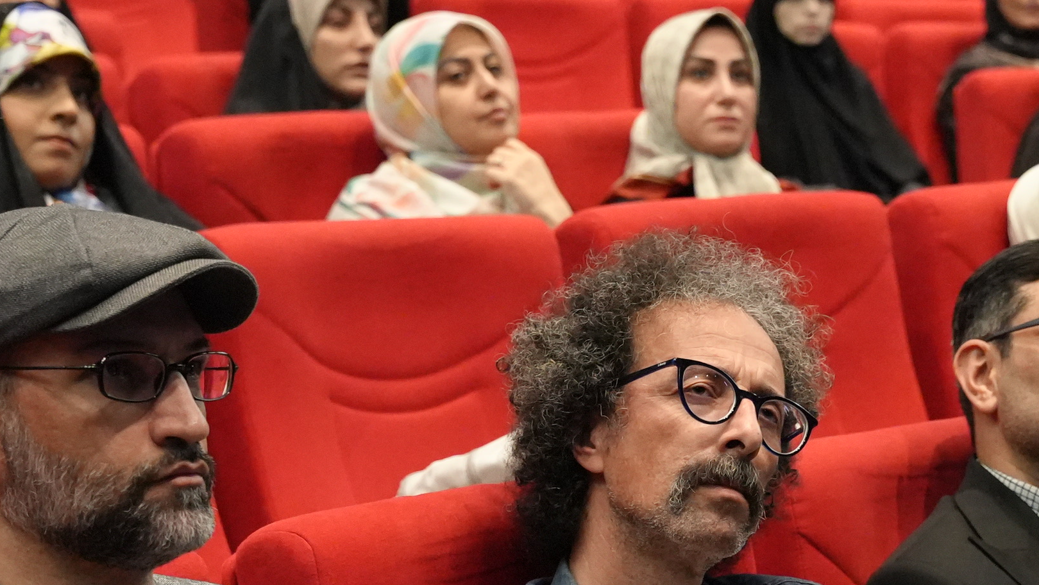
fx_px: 3891
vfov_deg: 8.6
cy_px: 577
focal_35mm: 141
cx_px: 1043
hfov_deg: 14.9
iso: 6400
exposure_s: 1/160
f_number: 4
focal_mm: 47.4
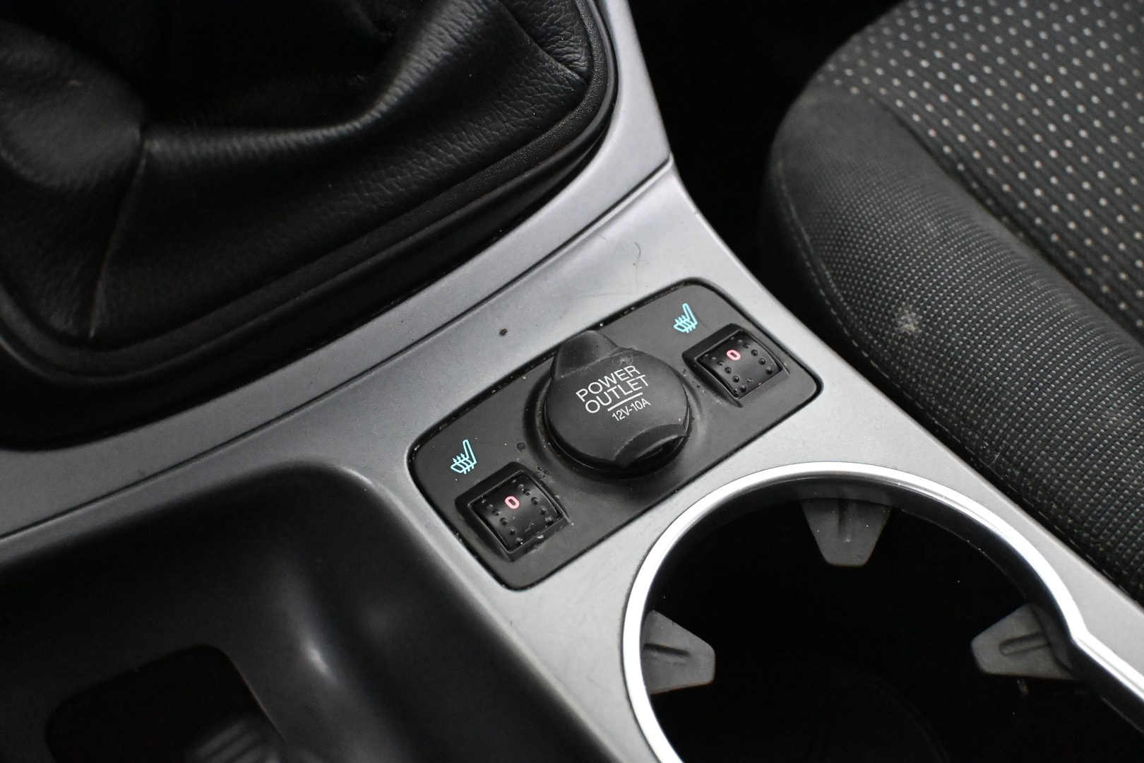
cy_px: 382
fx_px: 1335
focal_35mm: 42
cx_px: 572
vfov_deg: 31.9
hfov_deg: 46.4
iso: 12800
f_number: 4.5
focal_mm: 28
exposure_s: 1/60
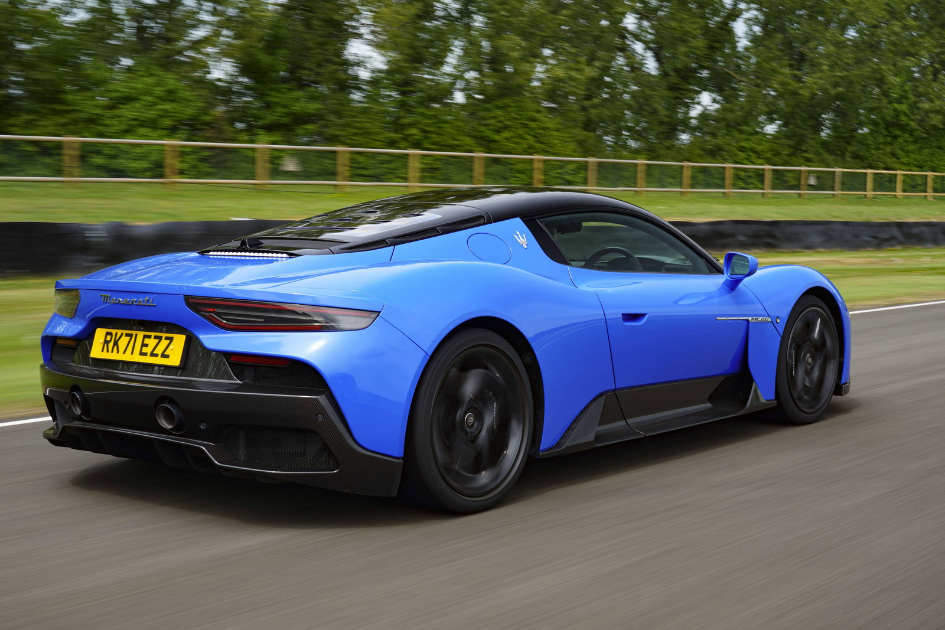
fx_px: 1418
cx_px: 472
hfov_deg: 36.9
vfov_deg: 25.1
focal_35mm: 54
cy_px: 315
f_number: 11
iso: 100
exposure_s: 1/25
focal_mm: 54
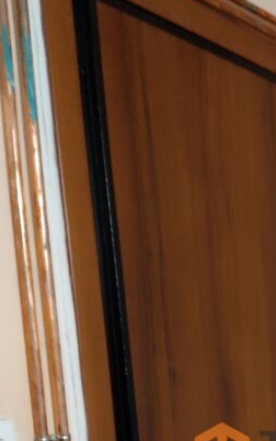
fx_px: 842
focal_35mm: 70
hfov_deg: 17.9
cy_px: 479
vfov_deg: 27.1
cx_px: 314
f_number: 1.79
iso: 1573
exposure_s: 1/24
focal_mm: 4.74
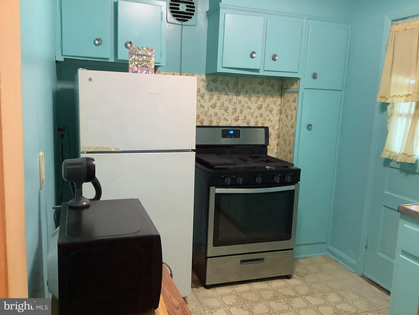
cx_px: 210
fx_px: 375
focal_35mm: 31
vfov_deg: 45.4
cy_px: 158
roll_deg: -1.8
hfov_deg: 58.4
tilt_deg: -9.4
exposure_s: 1/40
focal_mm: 3.3
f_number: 2.4
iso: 400
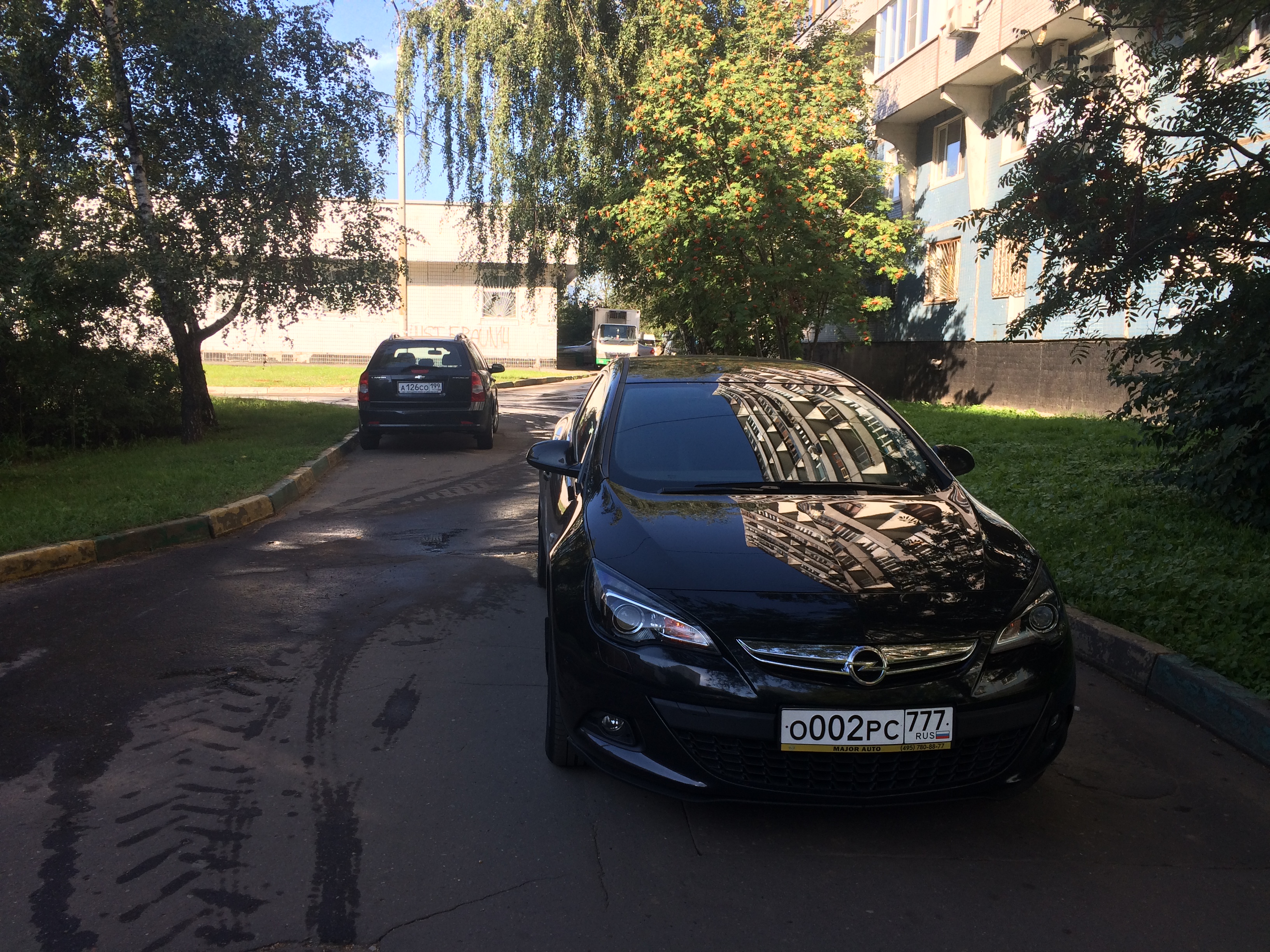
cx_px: 635
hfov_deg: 61.7
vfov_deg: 48.2
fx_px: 1064
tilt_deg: -6.7
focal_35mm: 29
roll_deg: +0.2
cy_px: 476
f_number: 2.2
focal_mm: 4.15
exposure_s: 1/578
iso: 32
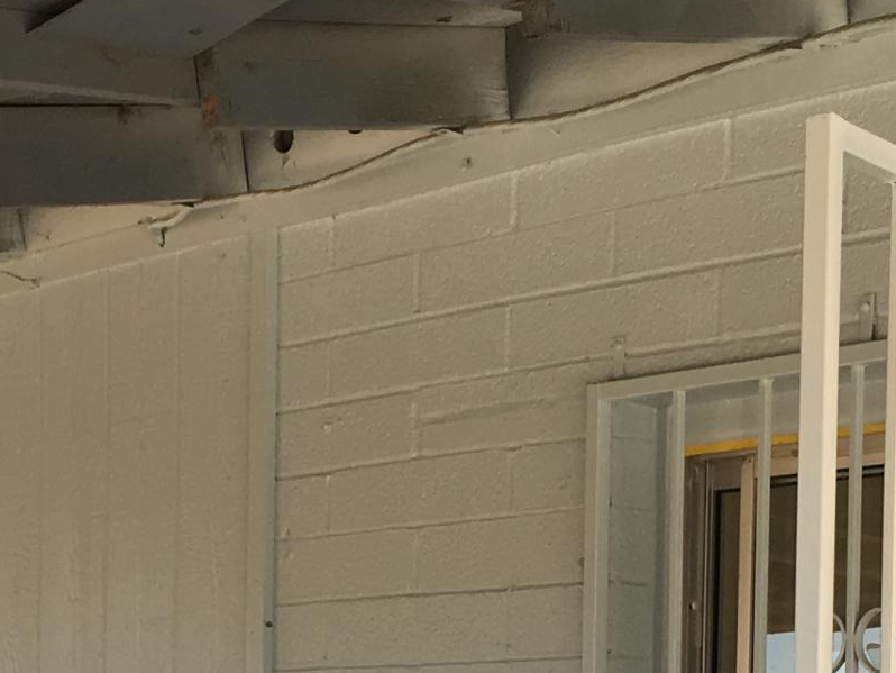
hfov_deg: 18.0
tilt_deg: -2.2
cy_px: 990
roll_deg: -0.5
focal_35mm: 109
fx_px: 2822
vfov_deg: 12.9
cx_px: 359
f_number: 2.2
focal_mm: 4.15
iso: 25
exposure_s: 1/197
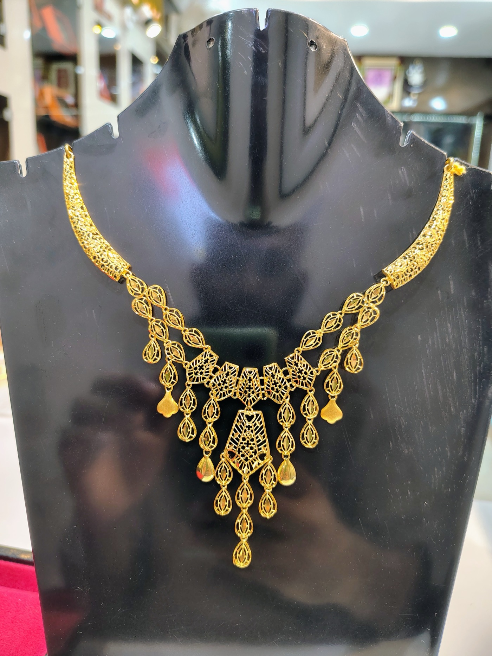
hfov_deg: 56.8
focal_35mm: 24
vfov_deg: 71.6
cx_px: 246
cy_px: 328
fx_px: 455
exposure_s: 1/100
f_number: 1.8
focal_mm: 5.56
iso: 727
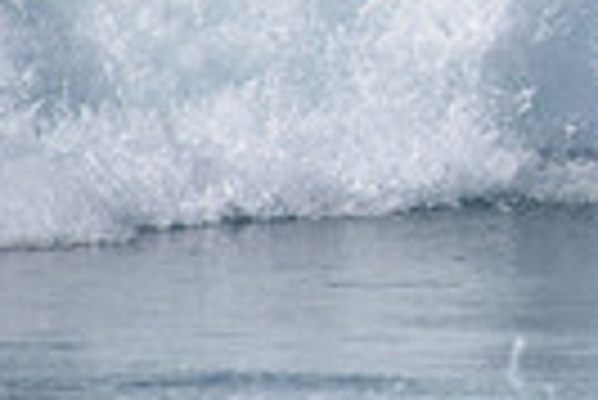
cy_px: -240
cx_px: 1281
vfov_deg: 0.6
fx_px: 36351
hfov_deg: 0.9
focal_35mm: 2186
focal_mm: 500
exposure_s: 1/2000
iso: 160
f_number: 5.6
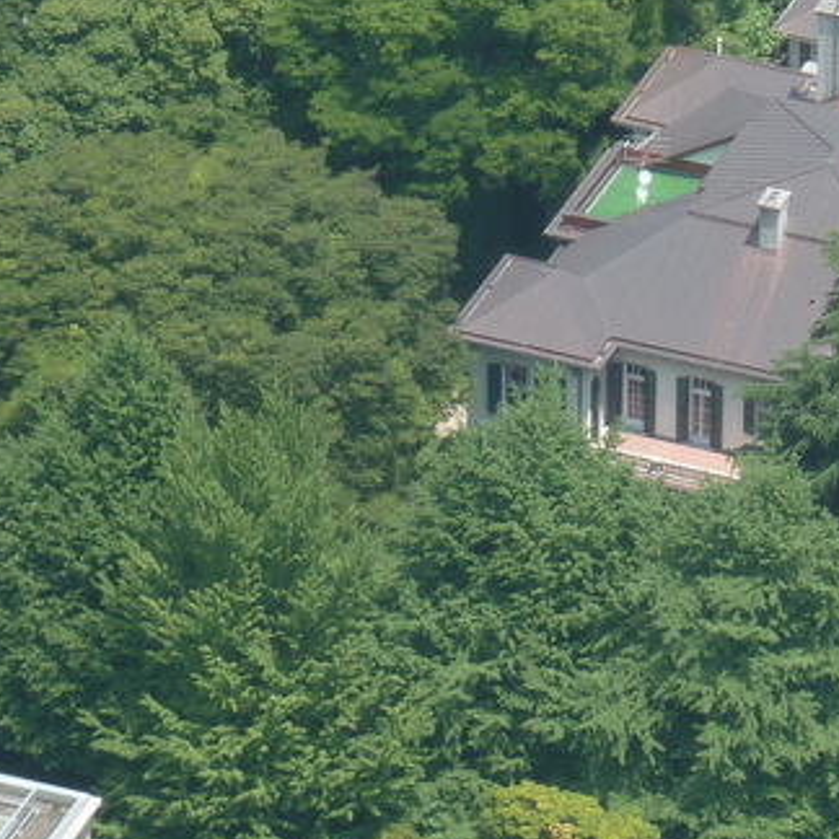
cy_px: 407
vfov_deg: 4.5
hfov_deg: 4.5
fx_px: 10667
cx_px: 518
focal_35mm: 389
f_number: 4.4
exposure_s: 1/250
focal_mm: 19.5
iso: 80
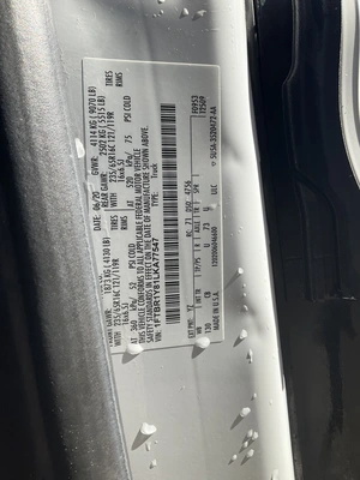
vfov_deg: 61.7
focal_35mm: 29
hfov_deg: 48.2
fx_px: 402
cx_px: 180
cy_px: 240
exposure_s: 1/792
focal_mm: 3
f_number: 1.8
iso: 25
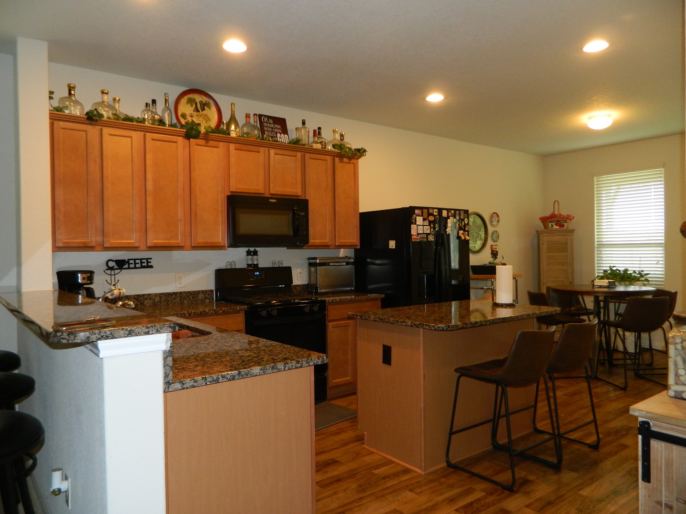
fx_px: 495
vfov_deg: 54.9
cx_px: 343
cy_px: 257
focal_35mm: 25
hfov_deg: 69.4
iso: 200
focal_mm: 4.5
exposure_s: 1/30
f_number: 3.1
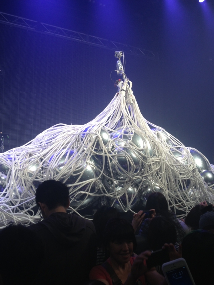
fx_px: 288
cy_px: 142
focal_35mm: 35
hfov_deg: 40.7
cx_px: 107
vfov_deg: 52.6
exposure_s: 1/60
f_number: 2.4
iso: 64
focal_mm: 4.28
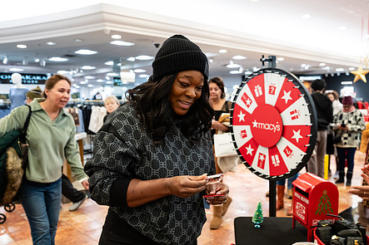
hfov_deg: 58.6
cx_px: 205
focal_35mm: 32
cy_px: 147
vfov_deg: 40.9
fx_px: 328
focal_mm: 24
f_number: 3.2
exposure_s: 1/160
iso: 1000
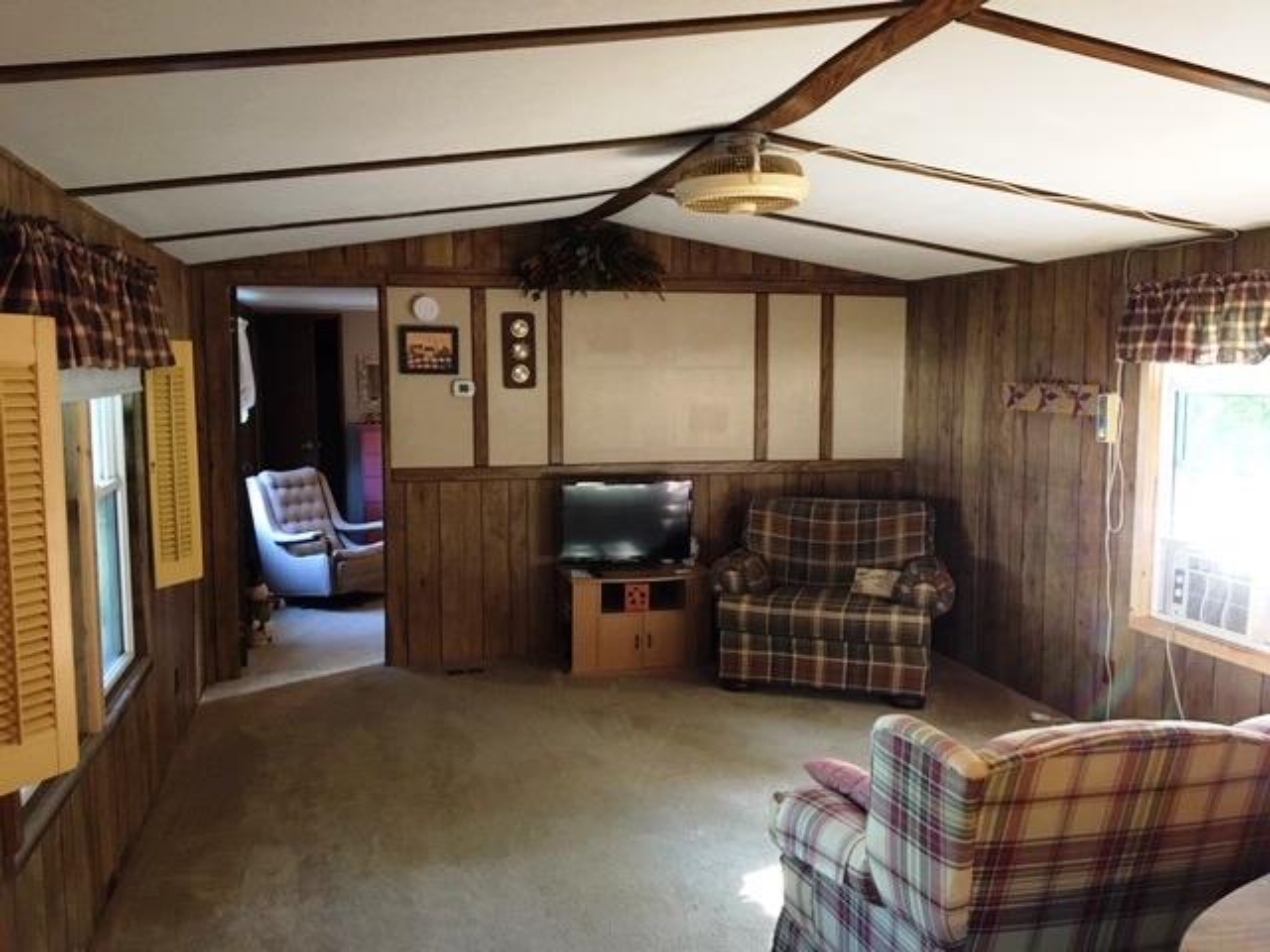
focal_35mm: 29
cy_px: 476
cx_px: 635
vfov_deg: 48.2
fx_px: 1064
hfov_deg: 61.7
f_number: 2.2
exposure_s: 1/24
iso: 200
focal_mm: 4.15
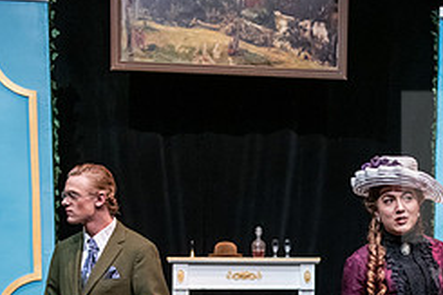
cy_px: 310
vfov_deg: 14.9
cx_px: 347
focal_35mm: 90
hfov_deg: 22.4
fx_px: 1107
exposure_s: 1/200
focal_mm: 38
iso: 3200
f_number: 3.2
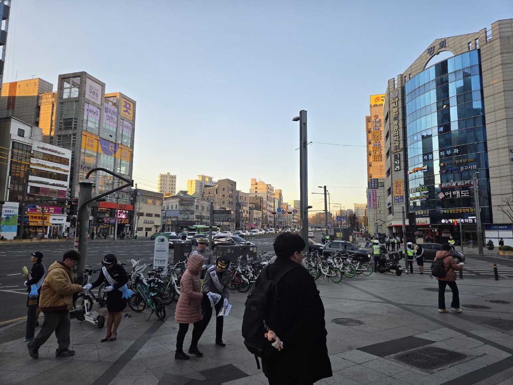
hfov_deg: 73.9
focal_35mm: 23
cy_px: 192
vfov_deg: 58.9
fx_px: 341
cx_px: 256
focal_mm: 5.4
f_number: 1.8
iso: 80
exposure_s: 1/724
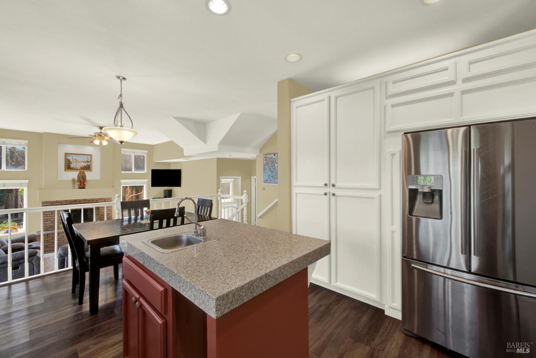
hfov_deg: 104.2
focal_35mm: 14
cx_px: 268
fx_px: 209
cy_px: 179
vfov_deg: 81.3
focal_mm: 14
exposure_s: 1/10
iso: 100
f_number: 14
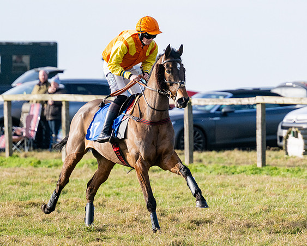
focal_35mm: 377
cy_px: 116
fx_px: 3423
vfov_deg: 4.1
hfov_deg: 5.1
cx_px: 223
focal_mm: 185
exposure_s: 1/4000
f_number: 4
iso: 400
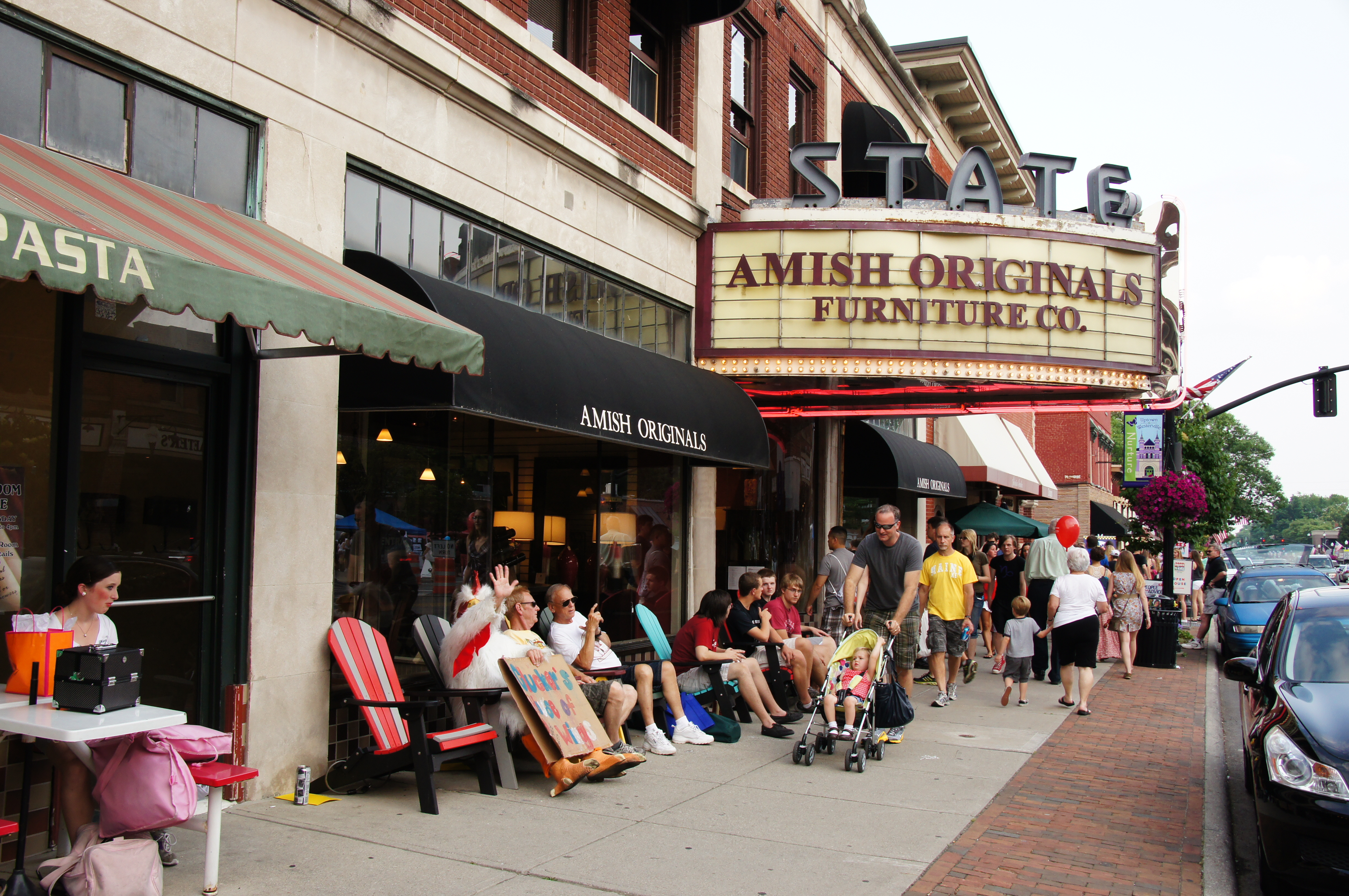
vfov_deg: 39.9
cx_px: 674
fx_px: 1235
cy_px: 448
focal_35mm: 33
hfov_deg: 57.3
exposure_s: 1/80
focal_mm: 22
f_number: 9
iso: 400
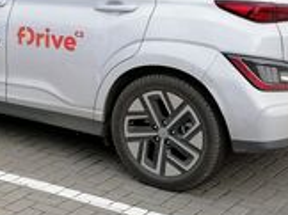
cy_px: -44
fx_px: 881
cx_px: -30
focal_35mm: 106
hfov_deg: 17.9
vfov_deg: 13.5
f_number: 1.8
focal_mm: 5.3
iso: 50
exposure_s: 1/302
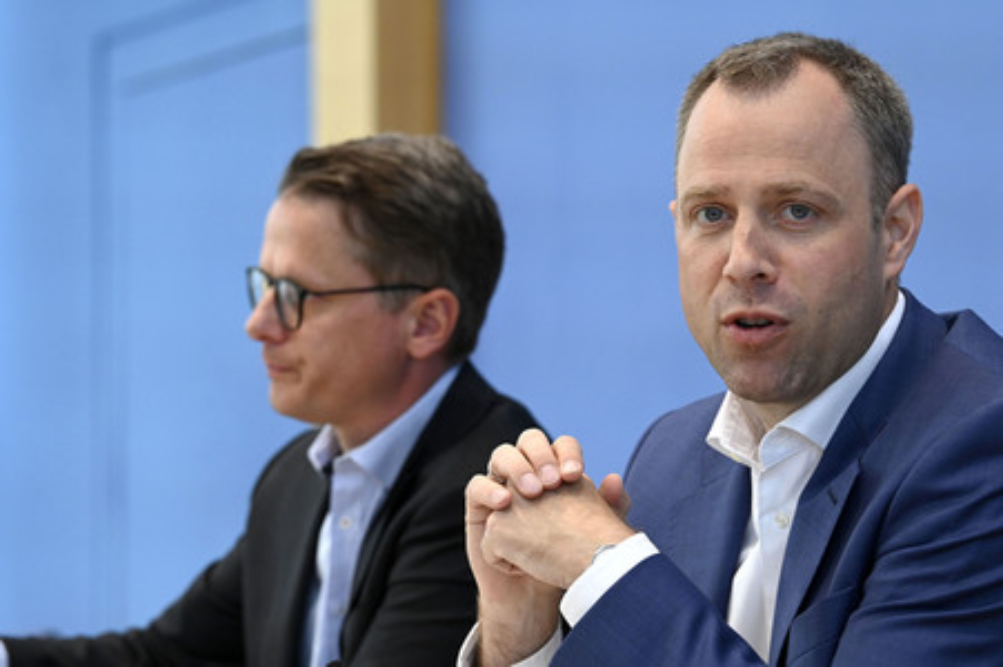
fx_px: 3758
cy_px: 334
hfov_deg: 15.2
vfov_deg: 10.1
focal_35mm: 135
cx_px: 502
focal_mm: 135
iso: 3200
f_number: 5.6
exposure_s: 1/640
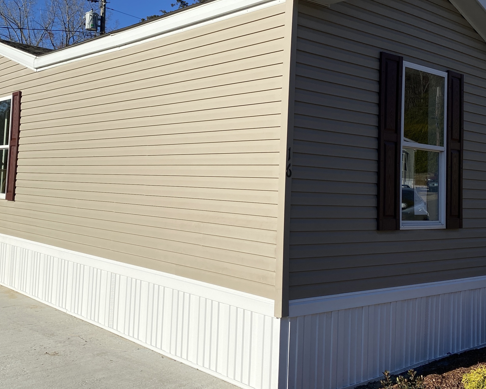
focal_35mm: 41
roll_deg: -2.1
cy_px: 142
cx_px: 216
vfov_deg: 36.2
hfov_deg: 44.7
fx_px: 590
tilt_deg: +2.6
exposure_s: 1/5495
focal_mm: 4.25
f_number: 1.8
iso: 32
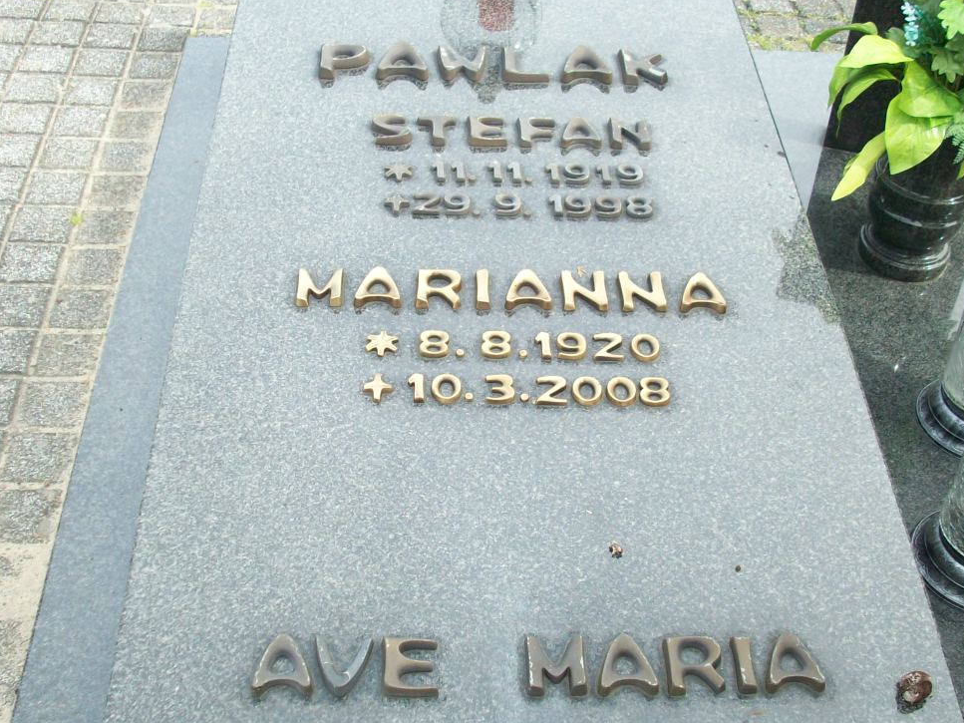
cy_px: 325
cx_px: 461
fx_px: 1364
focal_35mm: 49
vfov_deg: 29.7
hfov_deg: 38.9
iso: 80
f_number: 2.8
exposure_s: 1/309
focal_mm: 6.2
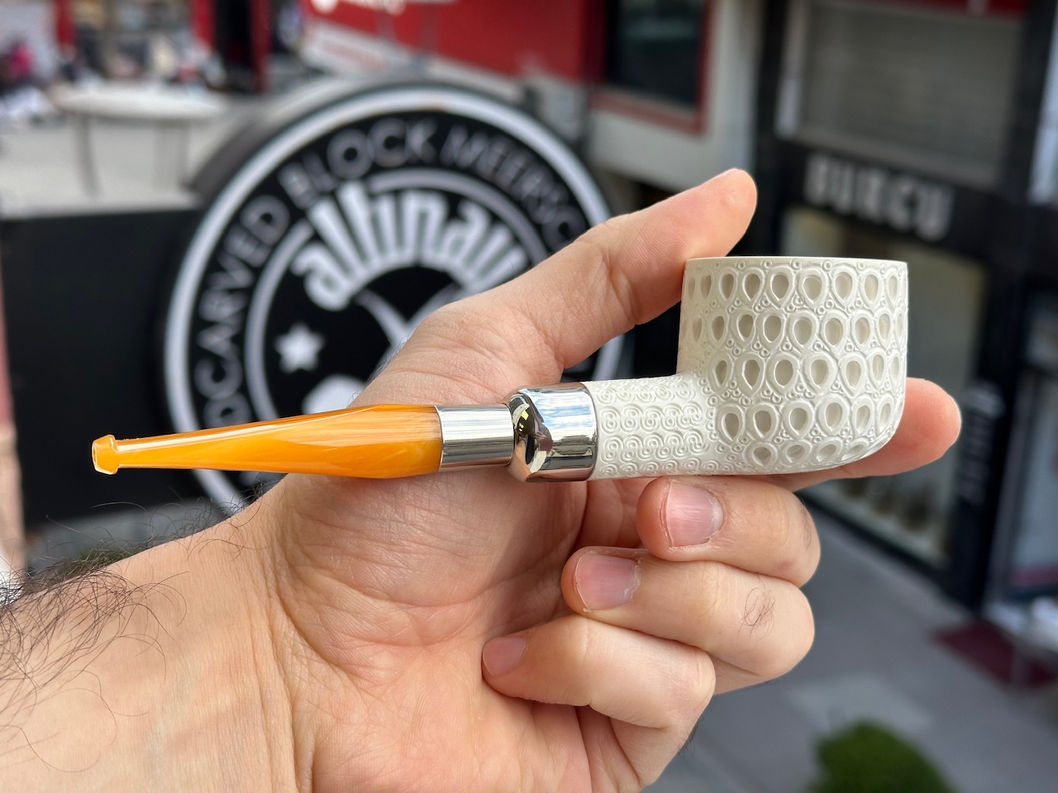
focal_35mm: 48
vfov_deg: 30.3
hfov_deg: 39.7
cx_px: 529
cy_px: 396
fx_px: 1467
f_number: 1.78
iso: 64
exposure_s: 1/458
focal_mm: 6.86
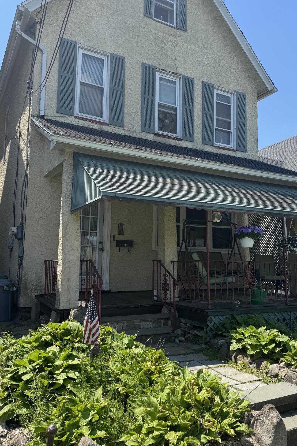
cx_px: 167
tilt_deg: +4.8
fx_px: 371
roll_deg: +0.7
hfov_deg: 43.5
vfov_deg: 61.9
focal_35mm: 30
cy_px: 217
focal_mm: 6.76
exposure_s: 1/2833
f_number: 1.78
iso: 80
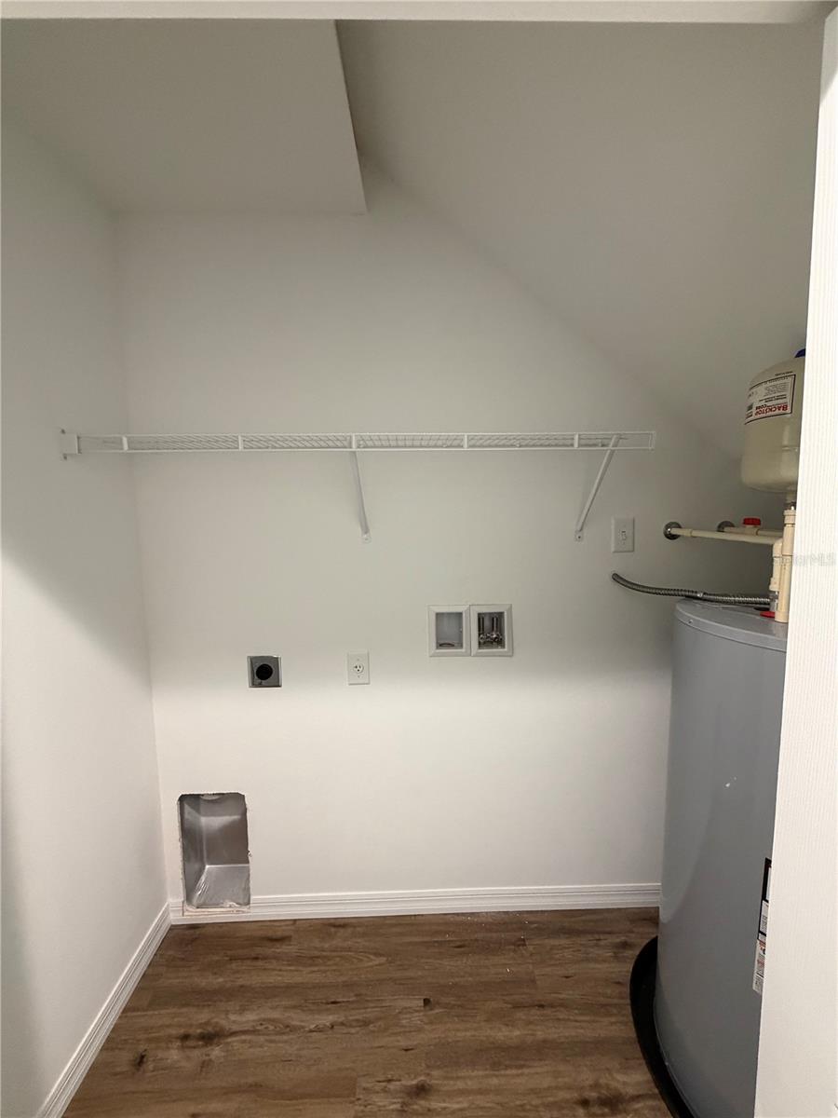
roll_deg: +0.8
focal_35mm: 14
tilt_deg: -6.1
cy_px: 559
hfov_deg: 85.7
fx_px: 452
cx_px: 419
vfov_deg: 102.1
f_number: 2.2
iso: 320
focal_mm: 2.22
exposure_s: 1/60
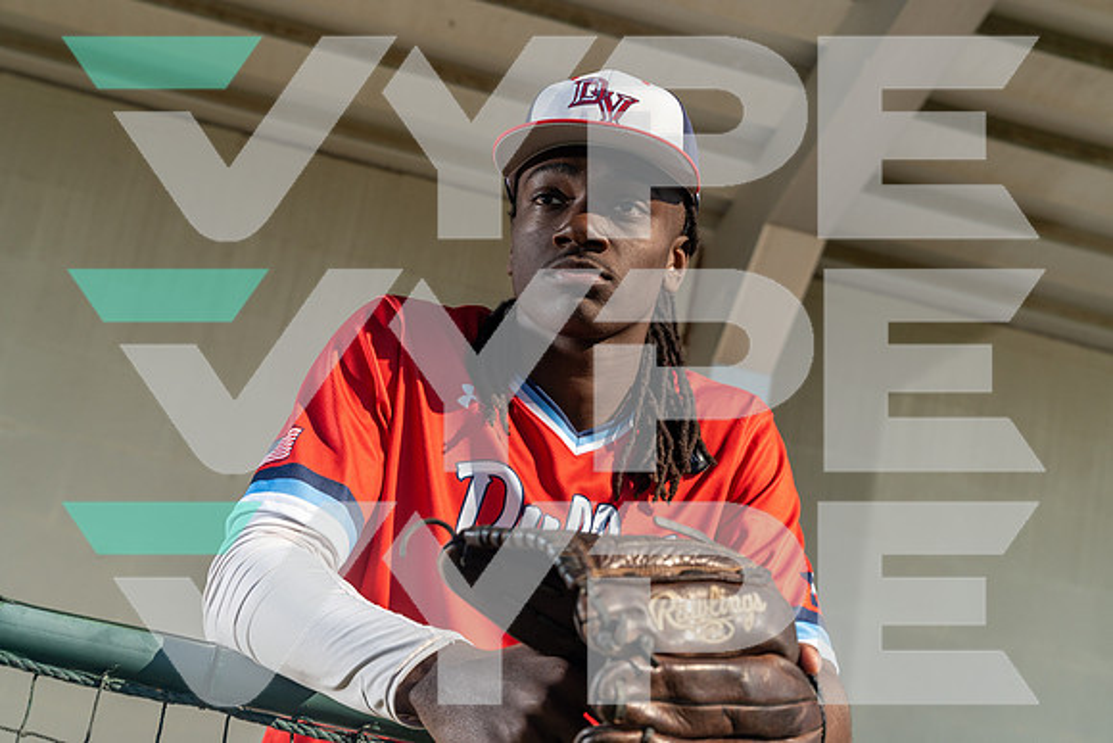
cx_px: 556
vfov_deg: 25.5
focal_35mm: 53
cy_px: 372
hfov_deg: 37.5
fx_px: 1639
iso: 500
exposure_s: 1/200
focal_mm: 53
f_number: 5
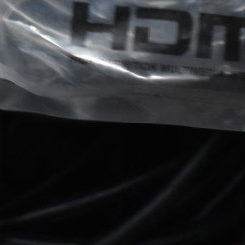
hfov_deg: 12.3
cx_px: 156
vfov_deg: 11.5
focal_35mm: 142
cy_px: -174
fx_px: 1137
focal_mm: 30
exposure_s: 1/50
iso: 4000
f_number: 4.2
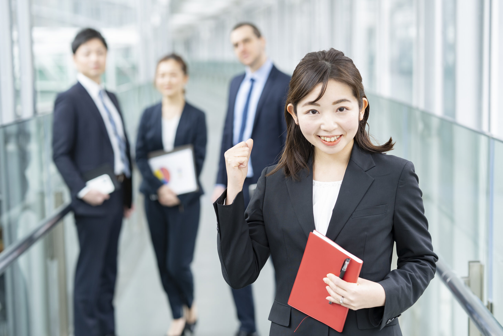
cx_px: 252
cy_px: 168
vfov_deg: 16.1
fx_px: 1188
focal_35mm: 85
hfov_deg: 23.9
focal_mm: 85
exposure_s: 1/200
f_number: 2.8
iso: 400
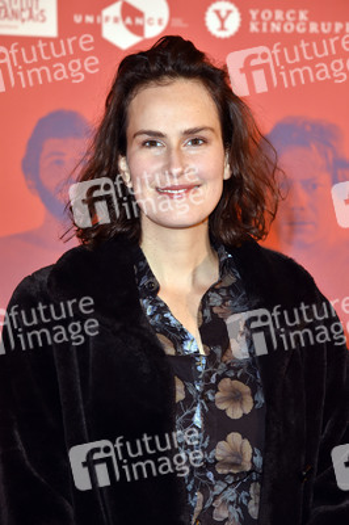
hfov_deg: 11.4
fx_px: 1748
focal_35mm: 120
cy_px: 262
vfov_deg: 17.1
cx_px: 174
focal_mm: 120
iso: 800
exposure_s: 1/125
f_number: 6.3
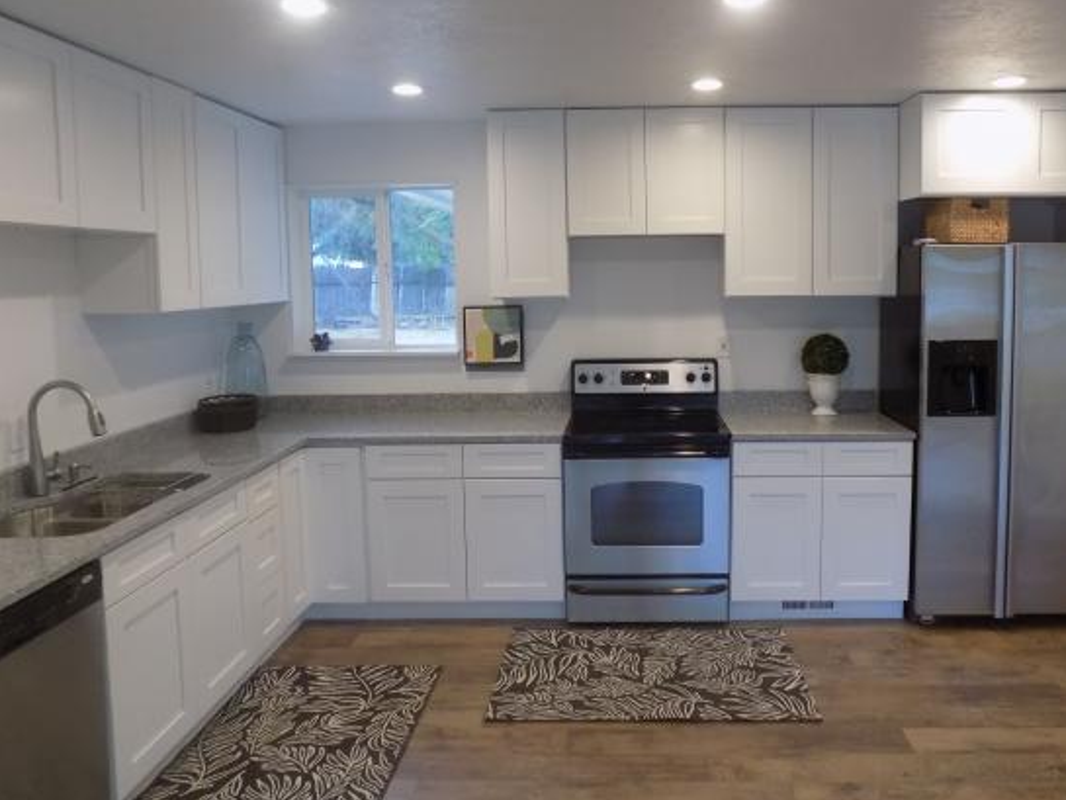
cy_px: 336
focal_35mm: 27
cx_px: 622
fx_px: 832
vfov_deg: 51.2
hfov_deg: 64.9
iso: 200
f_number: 3.1
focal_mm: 4
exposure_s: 1/30
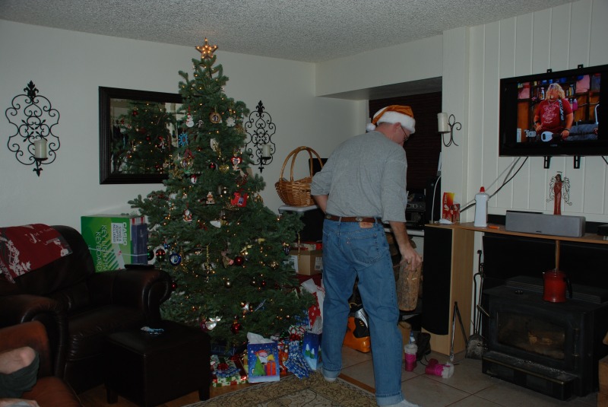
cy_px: 204
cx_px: 304
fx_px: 558
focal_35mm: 33
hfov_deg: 57.2
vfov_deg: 40.0
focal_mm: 22
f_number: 3.8
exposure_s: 1/60
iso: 200
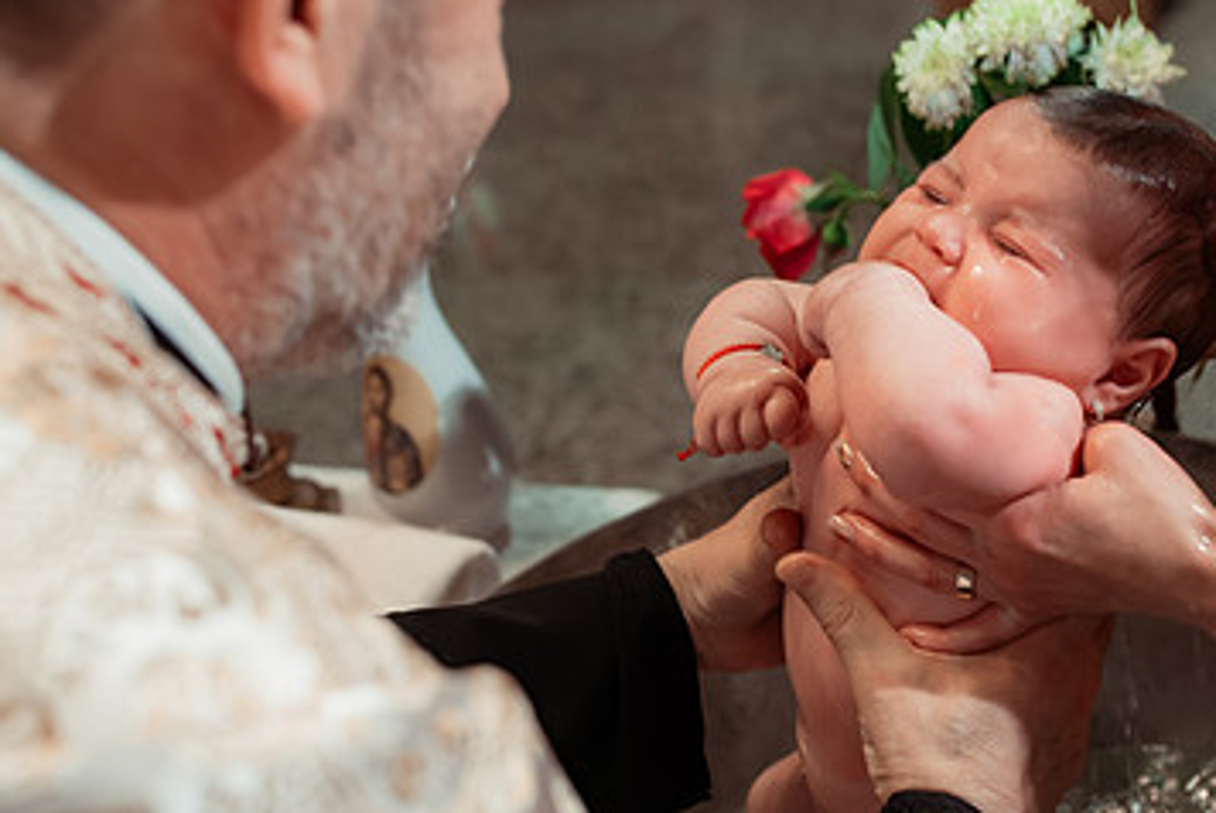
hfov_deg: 35.0
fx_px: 1927
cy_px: 466
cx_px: 676
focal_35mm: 57
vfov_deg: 23.8
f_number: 3.5
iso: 1600
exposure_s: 1/200
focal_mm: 35
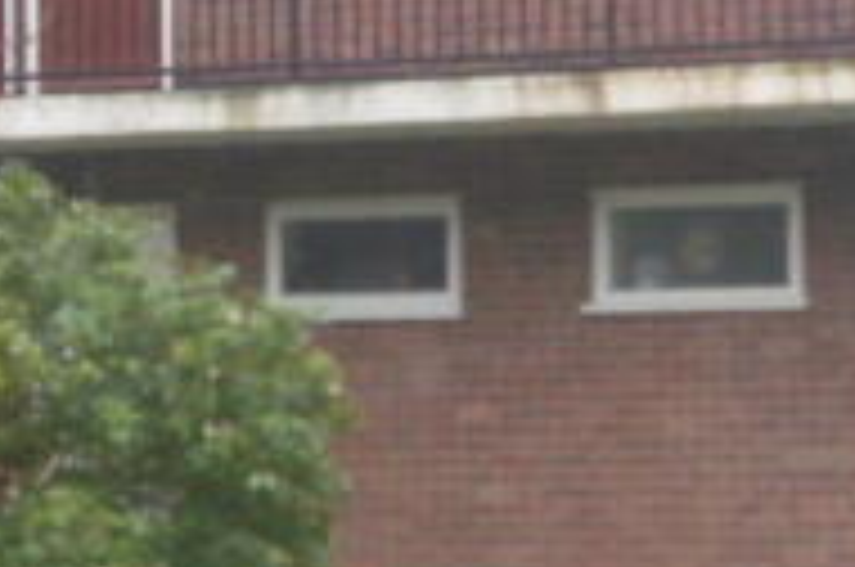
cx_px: 416
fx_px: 6971
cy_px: -290
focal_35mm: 294
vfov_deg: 4.6
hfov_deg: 7.0
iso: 240
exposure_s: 1/60
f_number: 4.4
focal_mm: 15.3
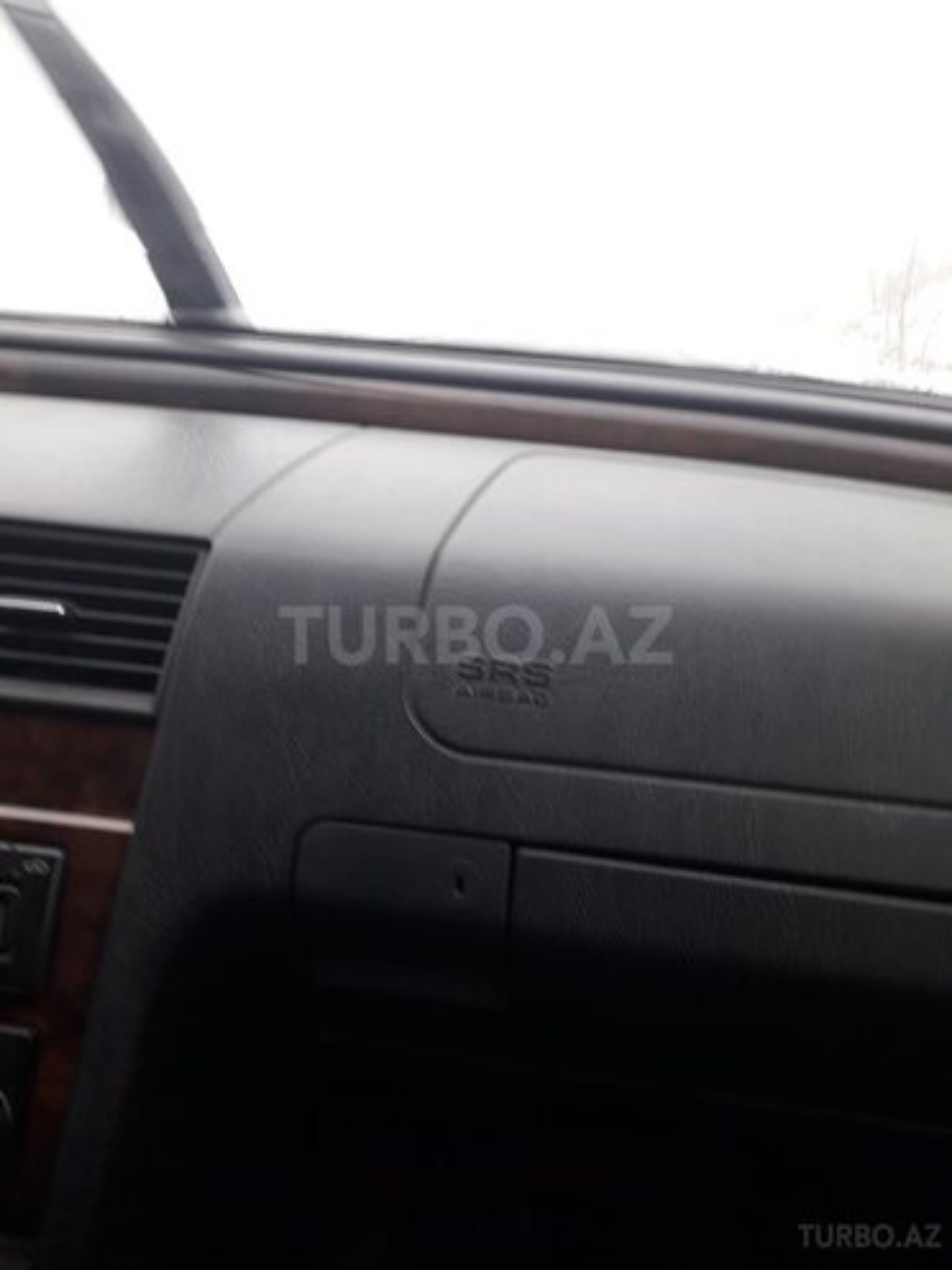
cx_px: 476
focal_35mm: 27
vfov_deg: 65.3
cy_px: 635
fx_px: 990
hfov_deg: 51.4
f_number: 1.9
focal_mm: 3.6
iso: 64
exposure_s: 1/100
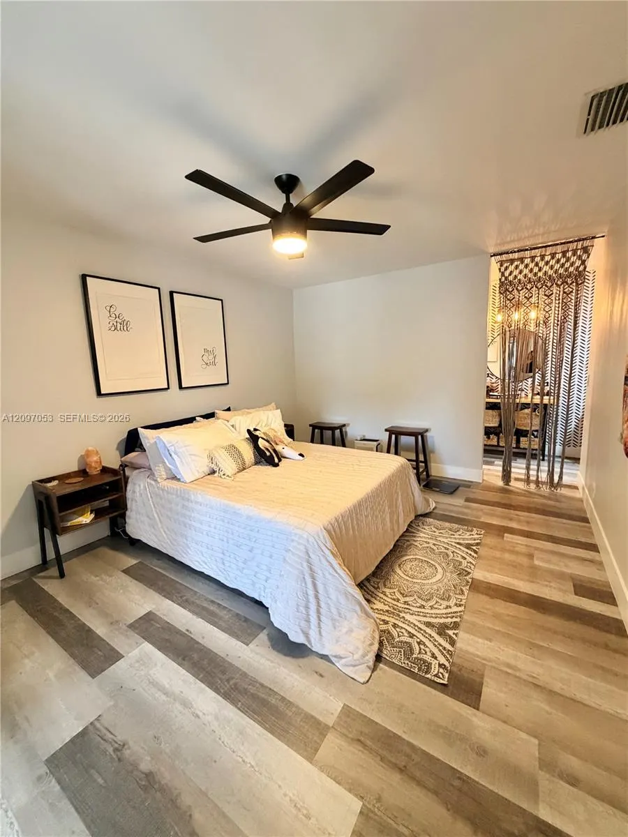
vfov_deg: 102.1
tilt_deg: -8.9
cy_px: 418
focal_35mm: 14
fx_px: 339
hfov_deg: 85.7
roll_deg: +1.8
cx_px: 314
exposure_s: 1/60
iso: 500
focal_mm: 2.22
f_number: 2.2
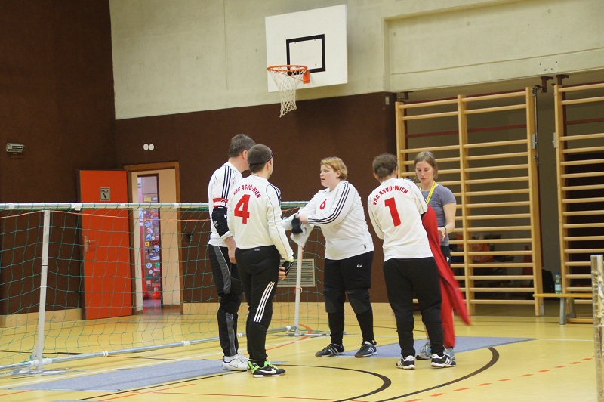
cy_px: 201
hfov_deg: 22.6
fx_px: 1509
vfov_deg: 15.2
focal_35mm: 90
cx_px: 302
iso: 1600
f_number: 5
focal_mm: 60
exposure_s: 1/30
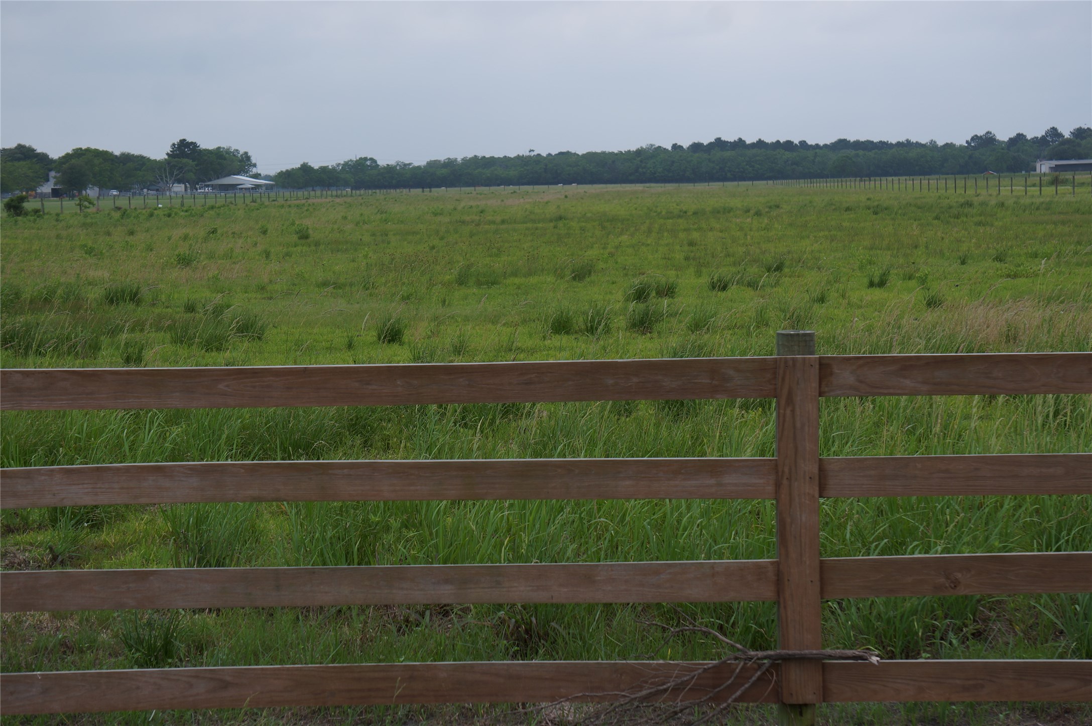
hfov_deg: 24.6
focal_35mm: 82
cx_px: 546
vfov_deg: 16.5
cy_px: 363
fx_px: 2500
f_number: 6.3
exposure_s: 1/400
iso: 100
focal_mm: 55
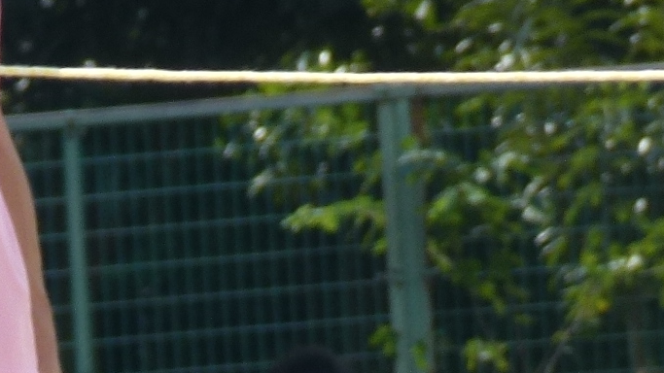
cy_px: 668
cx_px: -76
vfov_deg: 0.8
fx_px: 27586
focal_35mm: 1567
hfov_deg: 1.4
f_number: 5.9
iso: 100
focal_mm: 68.8
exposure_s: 1/250
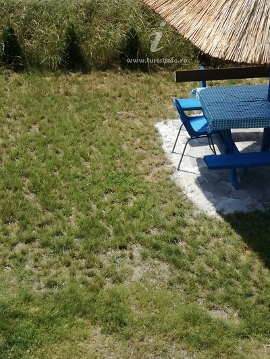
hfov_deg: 20.2
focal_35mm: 73
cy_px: 28
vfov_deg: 25.7
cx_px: 144
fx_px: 759
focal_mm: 3.79
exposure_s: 1/1368
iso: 50
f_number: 2
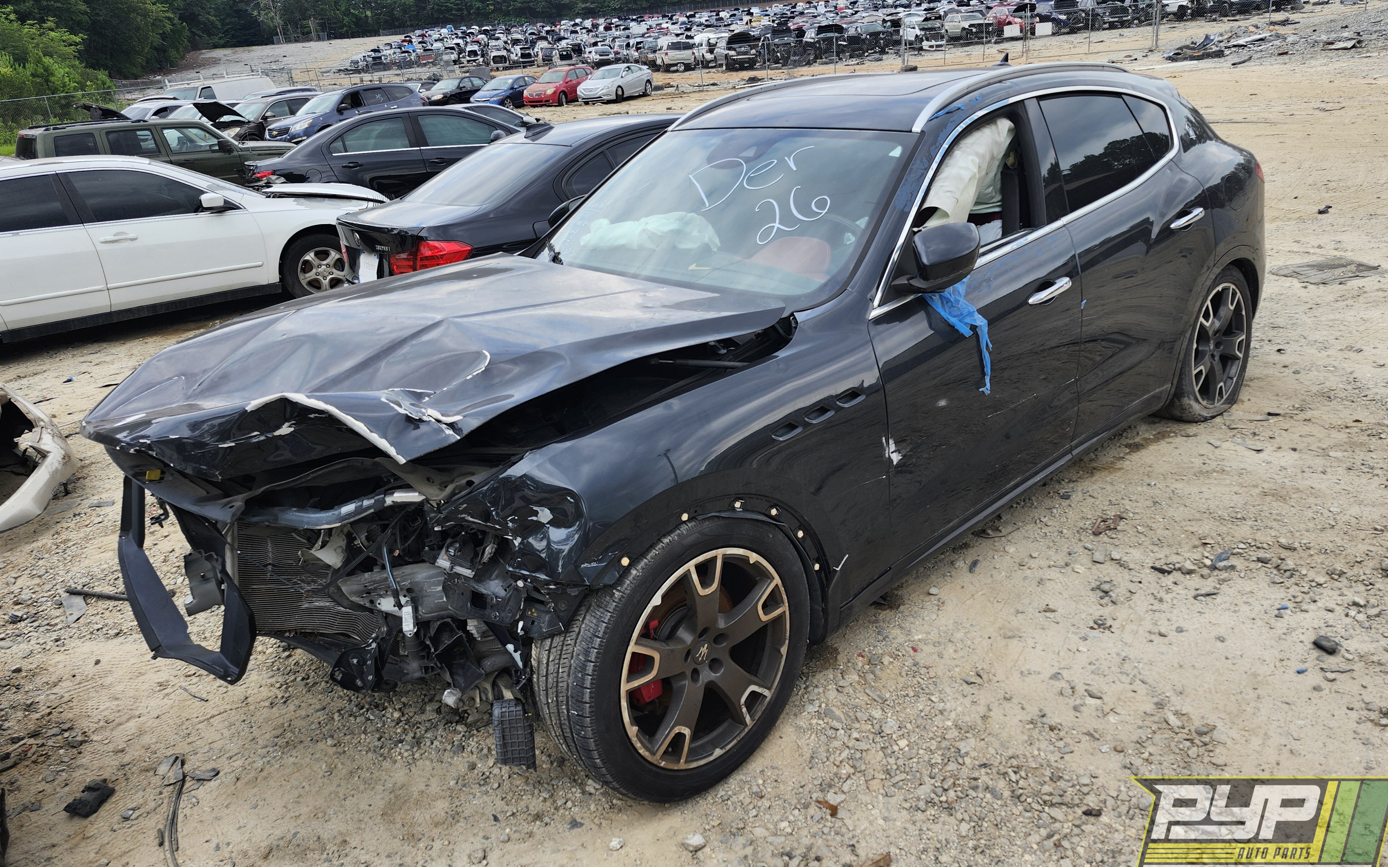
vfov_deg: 49.2
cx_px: 701
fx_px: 946
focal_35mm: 25
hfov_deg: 72.5
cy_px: 383
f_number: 1.8
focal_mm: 5.54
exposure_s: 1/734
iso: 25
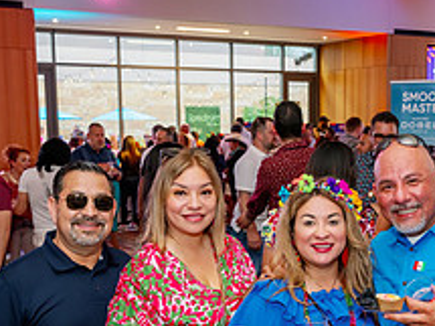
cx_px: 287
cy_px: 250
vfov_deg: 22.3
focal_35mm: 65
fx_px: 816
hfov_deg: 29.6
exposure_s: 1/80
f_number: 5
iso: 640
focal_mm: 25
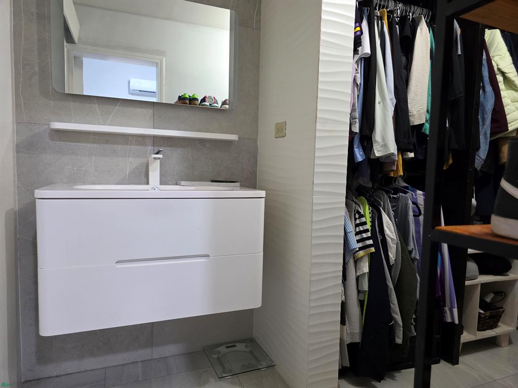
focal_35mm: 23
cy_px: 194
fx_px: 344
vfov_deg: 58.9
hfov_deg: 73.9
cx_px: 259
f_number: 1.7
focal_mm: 6.3
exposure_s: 1/120
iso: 640
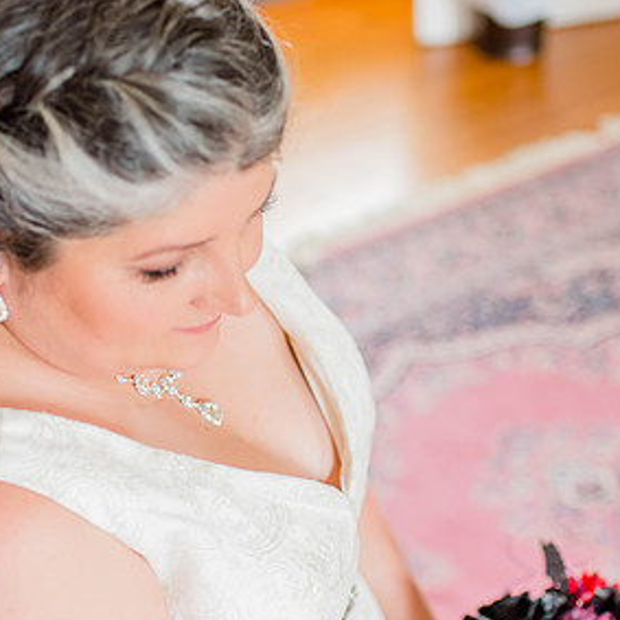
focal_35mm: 71
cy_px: 403
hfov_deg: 24.3
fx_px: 1439
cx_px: 298
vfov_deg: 24.2
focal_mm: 35
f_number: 1.8
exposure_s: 1/100
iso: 800
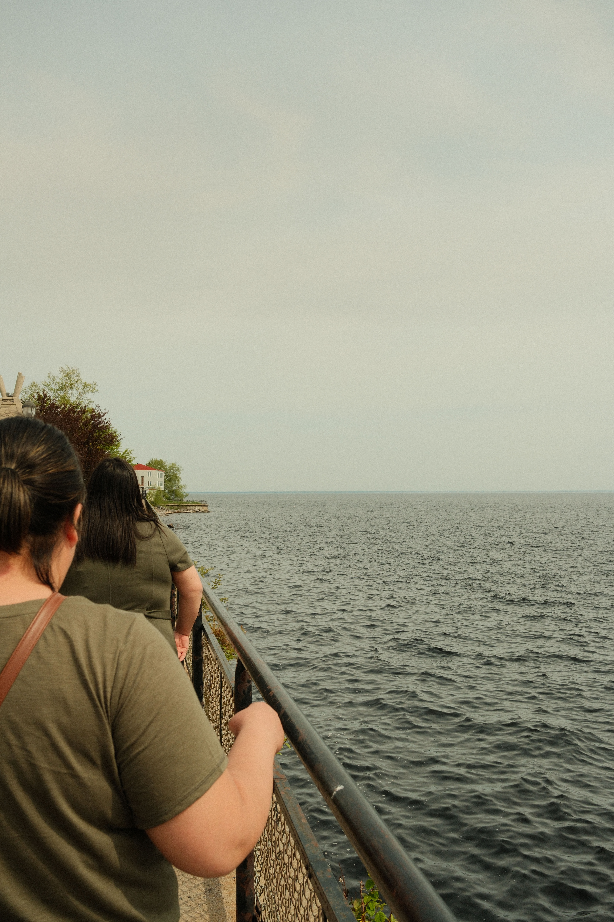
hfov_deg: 37.9
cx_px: 307
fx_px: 895
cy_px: 461
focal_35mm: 35
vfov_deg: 54.4
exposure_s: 1/1400
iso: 500
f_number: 7.1
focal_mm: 23
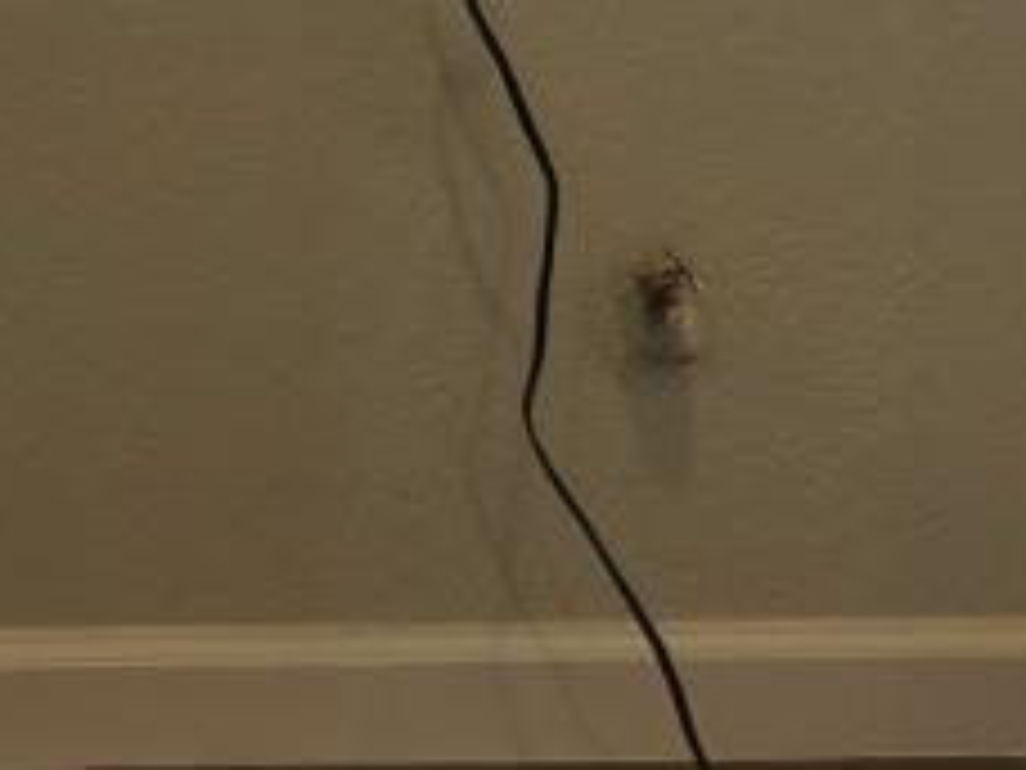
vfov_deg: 8.9
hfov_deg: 11.3
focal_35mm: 151
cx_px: -1256
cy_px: -1033
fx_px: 4476
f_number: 1.7
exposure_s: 1/120
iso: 32
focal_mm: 6.3
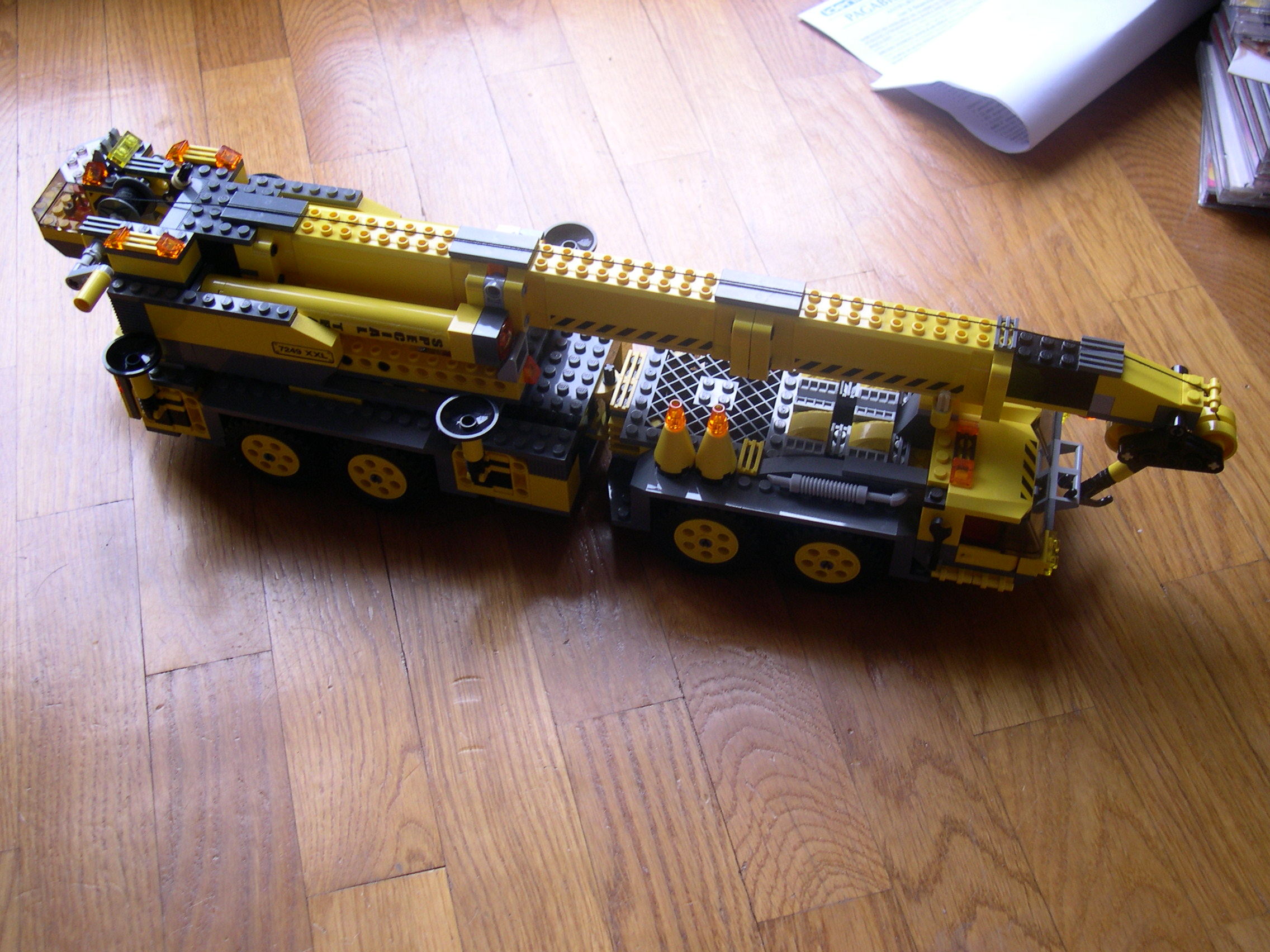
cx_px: 635
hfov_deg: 44.8
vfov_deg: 34.3
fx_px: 1541
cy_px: 476
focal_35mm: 42
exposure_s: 1/57.7
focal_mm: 9
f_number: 2.9
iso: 100
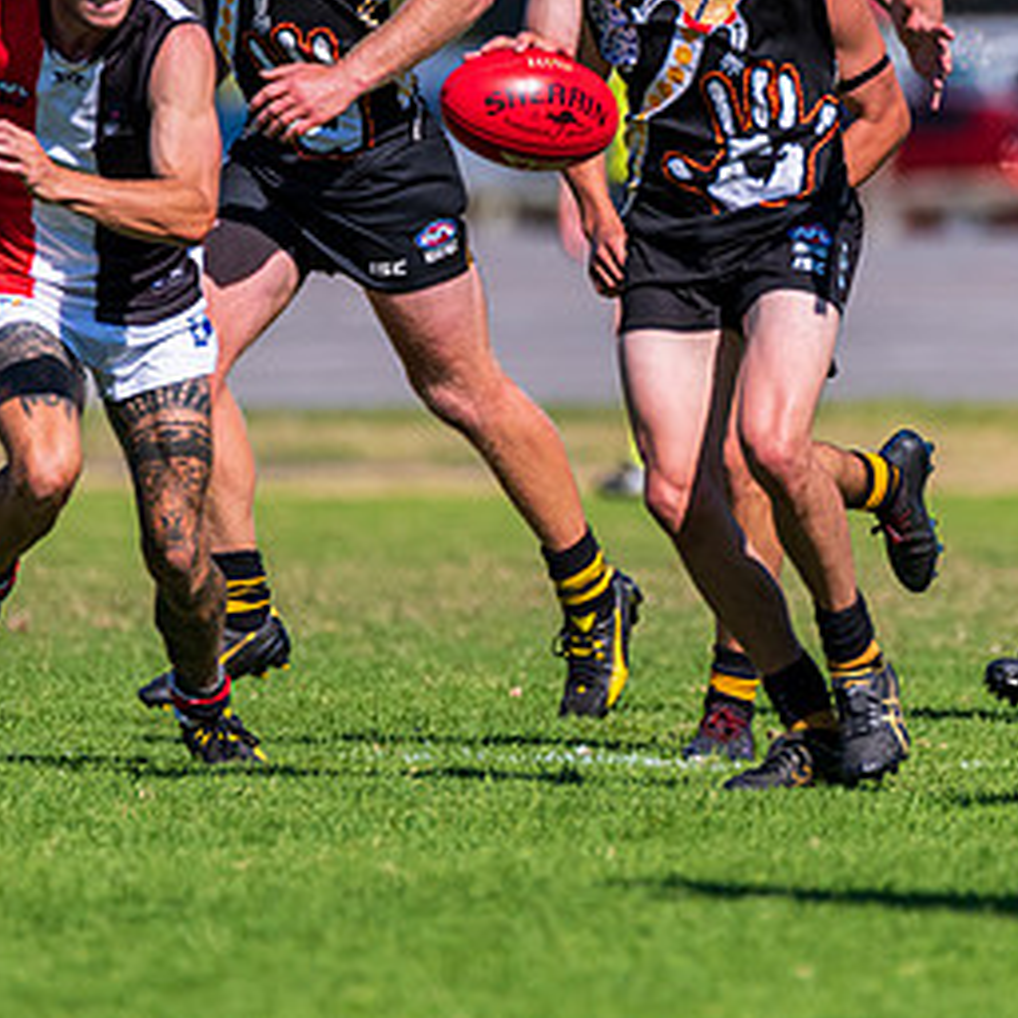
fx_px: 38396
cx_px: 668
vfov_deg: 1.5
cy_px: 256
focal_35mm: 1154
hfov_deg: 1.5
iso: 800
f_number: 6.3
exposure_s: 1/4000
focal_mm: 550
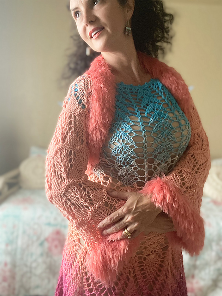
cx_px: 111
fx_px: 257
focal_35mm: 30
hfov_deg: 46.8
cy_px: 148
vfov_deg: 60.0
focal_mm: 2.71
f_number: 2.2
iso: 400
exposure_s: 1/34
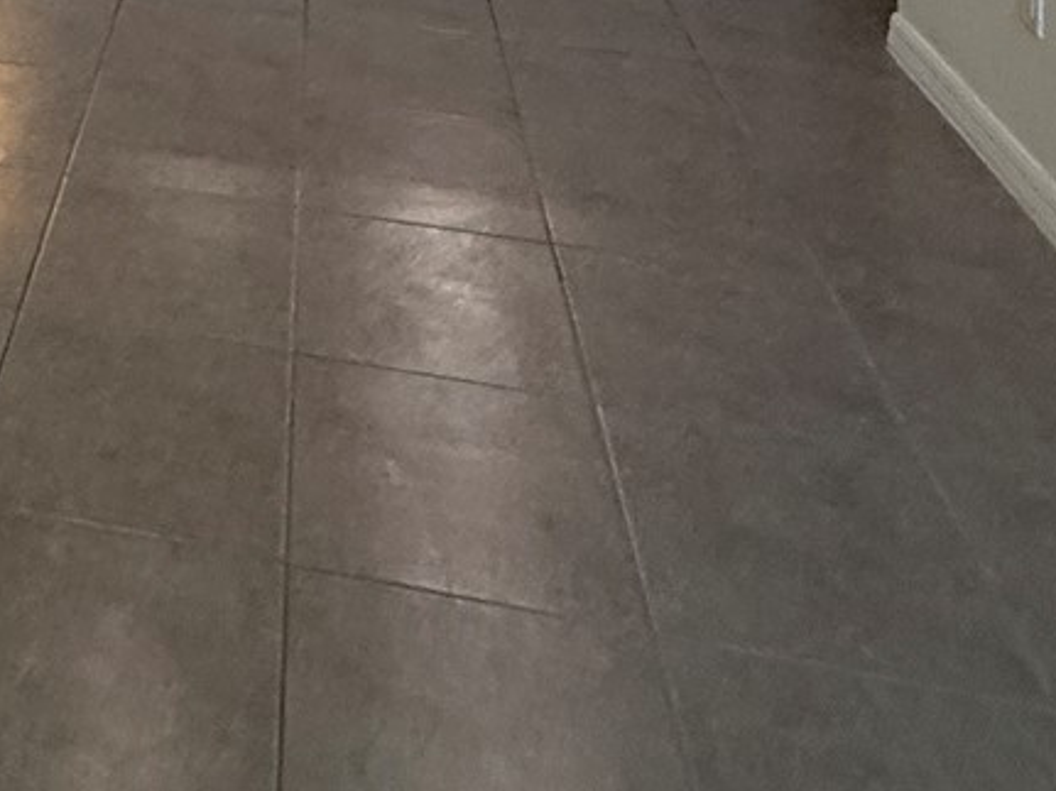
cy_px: -634
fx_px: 1586
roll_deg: -1.6
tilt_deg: +1.2
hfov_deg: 33.4
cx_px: -25
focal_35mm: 52
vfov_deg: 20.2
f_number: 2.2
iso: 200
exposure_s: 1/120
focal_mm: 2.22
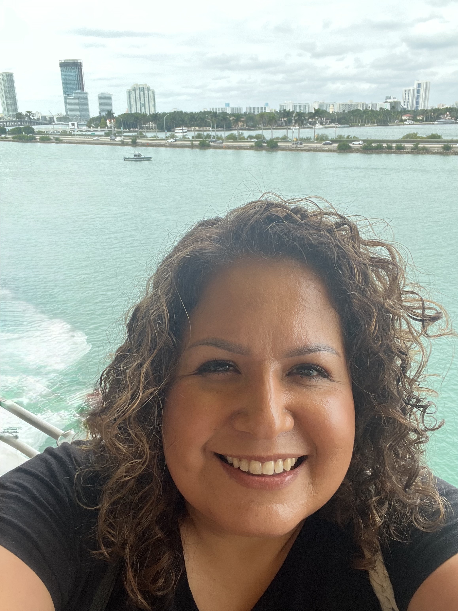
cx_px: 229
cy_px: 306
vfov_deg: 60.0
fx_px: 529
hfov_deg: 46.8
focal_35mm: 30
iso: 50
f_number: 2.2
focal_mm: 2.71
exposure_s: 1/121
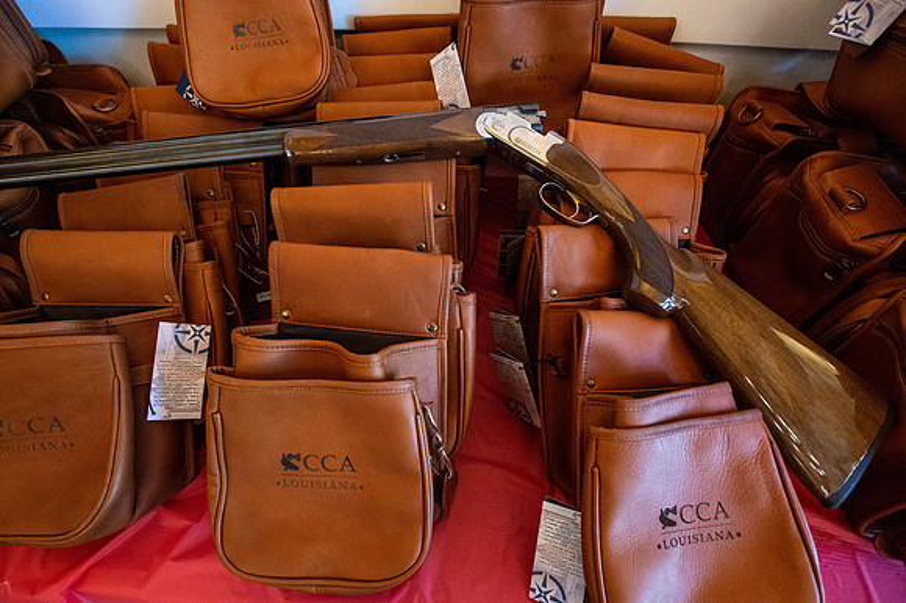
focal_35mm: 17
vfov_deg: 70.4
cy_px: 302
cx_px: 453
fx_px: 428
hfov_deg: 93.3
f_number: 5.6
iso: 22800
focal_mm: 17
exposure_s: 1/125
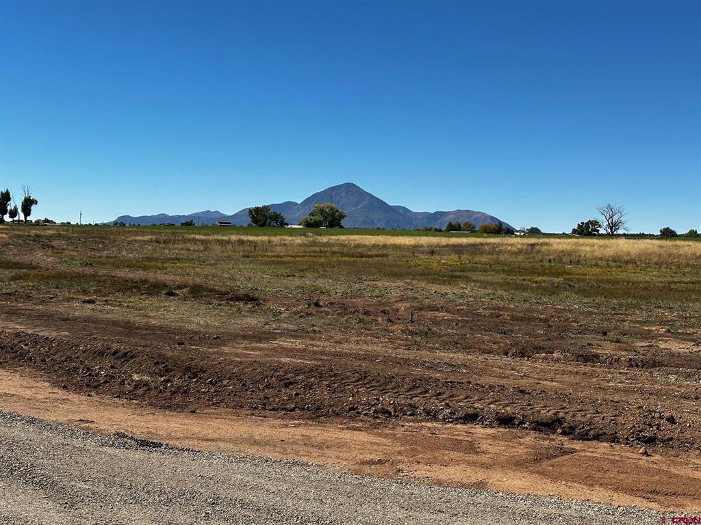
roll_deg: -1.4
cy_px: 262
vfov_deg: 30.3
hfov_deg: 39.7
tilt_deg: -1.5
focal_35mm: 48
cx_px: 350
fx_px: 972
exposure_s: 1/4785
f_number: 1.78
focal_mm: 6.86
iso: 64
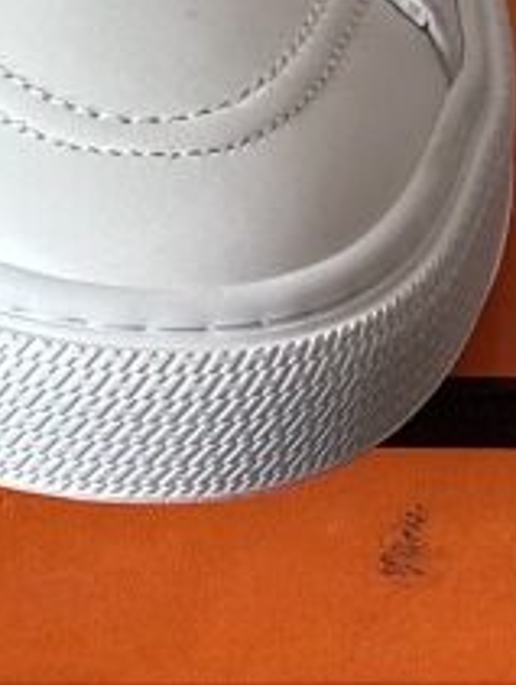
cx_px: -386
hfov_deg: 4.5
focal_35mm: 327
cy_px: -805
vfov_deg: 5.9
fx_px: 6480
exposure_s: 1/312
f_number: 1.78
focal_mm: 6.86
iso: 64
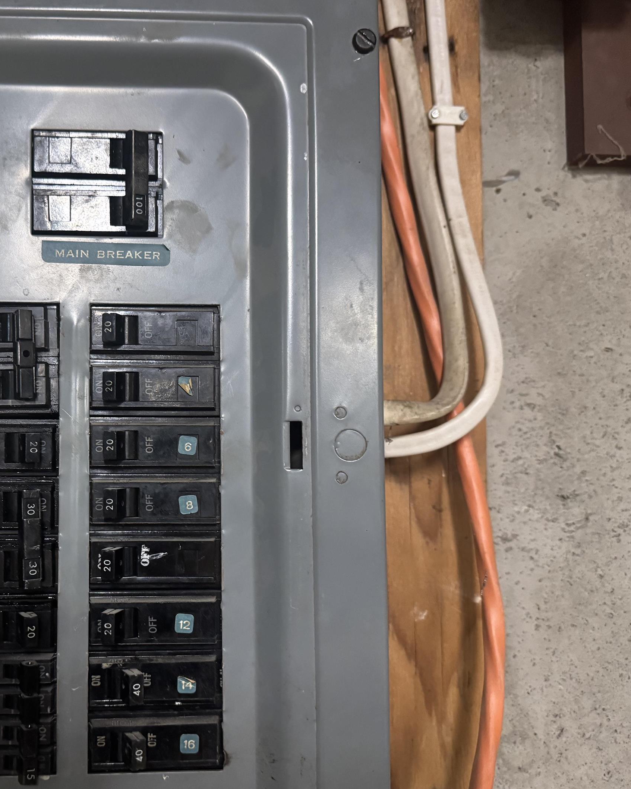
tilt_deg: +2.3
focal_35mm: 34
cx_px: 154
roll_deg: +0.2
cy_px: 417
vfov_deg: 52.8
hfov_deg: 42.0
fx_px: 794
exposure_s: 1/60
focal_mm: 6.76
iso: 500
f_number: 1.78
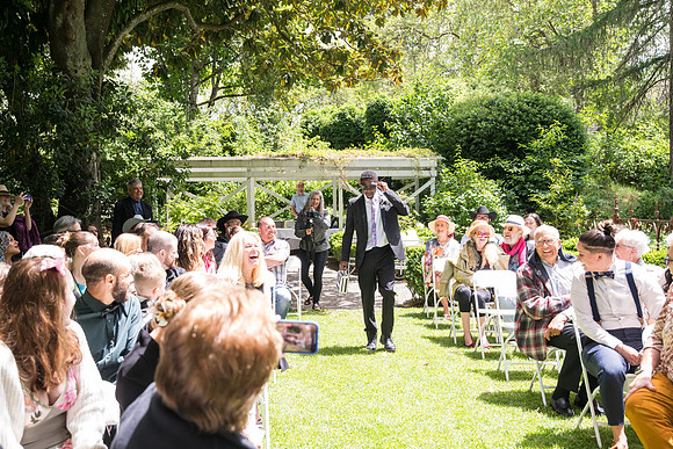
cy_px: 224
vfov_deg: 33.4
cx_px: 336
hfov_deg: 48.4
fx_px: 748
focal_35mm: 40
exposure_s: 1/400
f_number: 5
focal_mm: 40
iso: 500
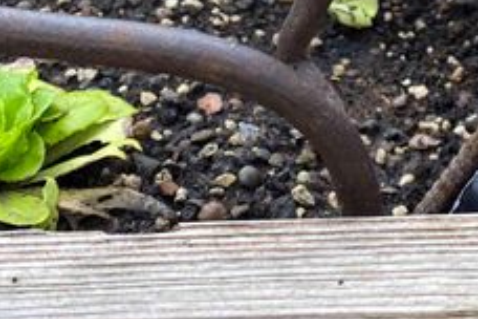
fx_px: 1261
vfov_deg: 13.2
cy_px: -227
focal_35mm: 95
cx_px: 361
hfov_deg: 21.3
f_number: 1.8
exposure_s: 1/317
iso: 32
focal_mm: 4.25
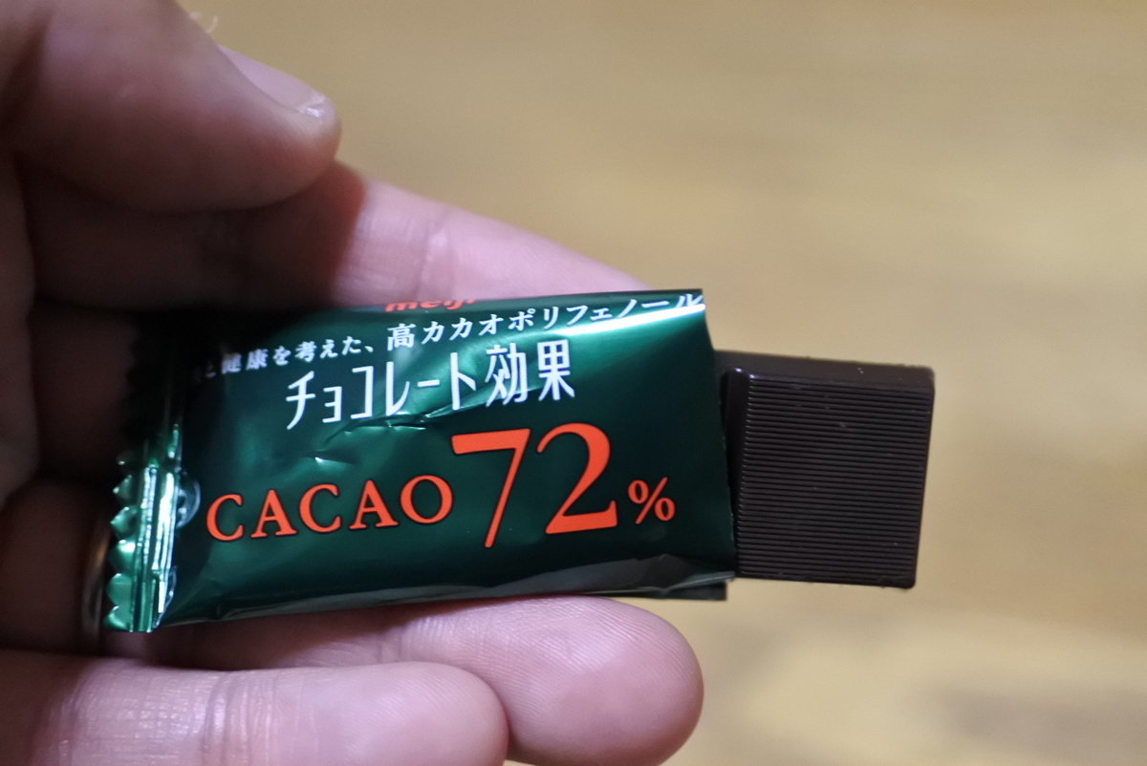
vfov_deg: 27.6
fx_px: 1562
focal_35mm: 49
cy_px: 383
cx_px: 574
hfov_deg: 40.3
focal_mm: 18.5
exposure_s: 1/125
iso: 3200
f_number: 1.8
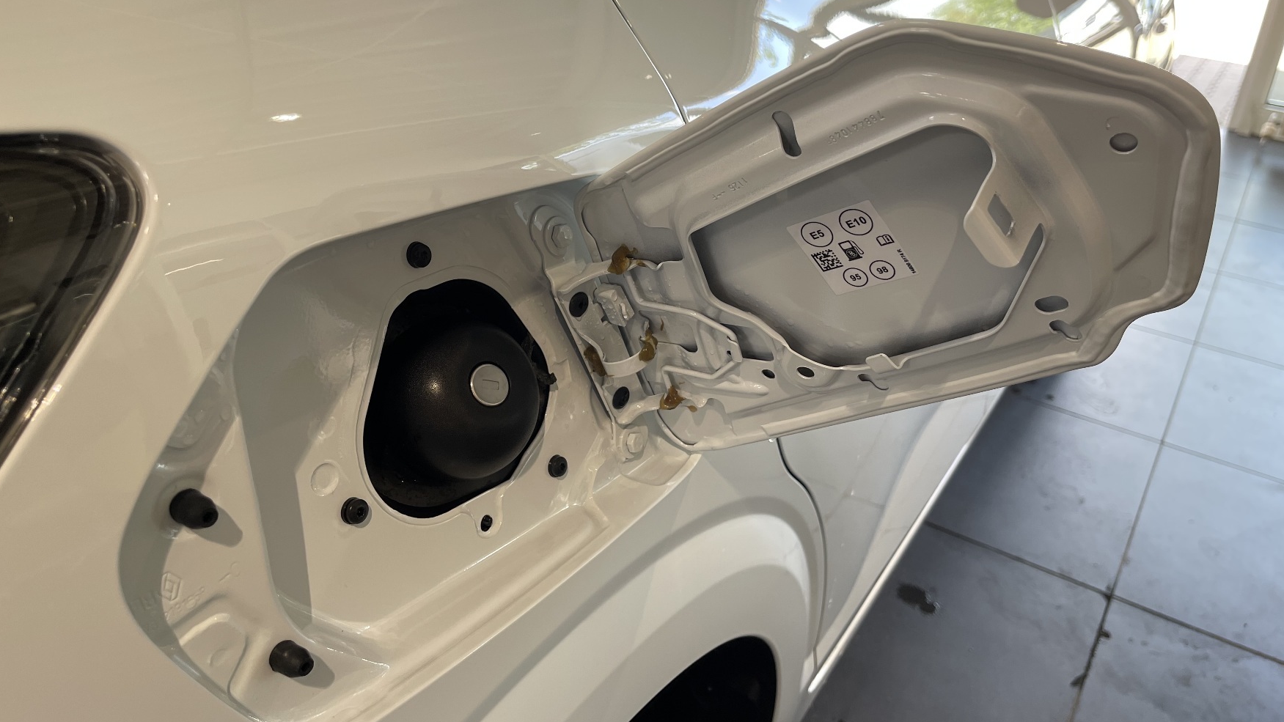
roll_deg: -4.8
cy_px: 323
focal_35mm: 28
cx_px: 655
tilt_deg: -26.8
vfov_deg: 41.4
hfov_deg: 67.9
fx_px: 953
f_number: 1.6
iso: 64
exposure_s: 1/100
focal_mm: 5.1
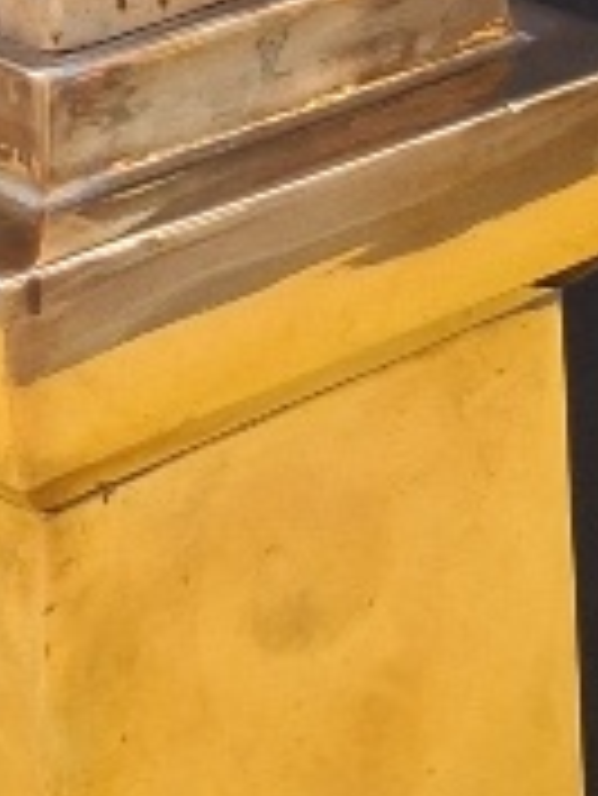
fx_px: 4210
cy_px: -823
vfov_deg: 10.0
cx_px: 288
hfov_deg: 8.1
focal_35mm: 183
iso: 50
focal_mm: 4
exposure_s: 1/120
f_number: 1.8
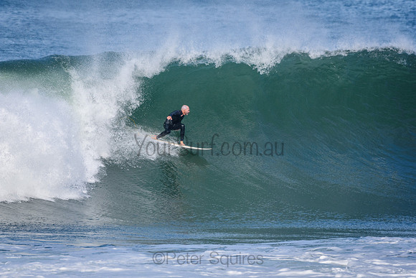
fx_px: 6588
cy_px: 139
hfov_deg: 3.6
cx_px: 208
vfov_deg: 2.4
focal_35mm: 570
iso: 450
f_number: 5.6
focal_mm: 380
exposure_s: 1/2000
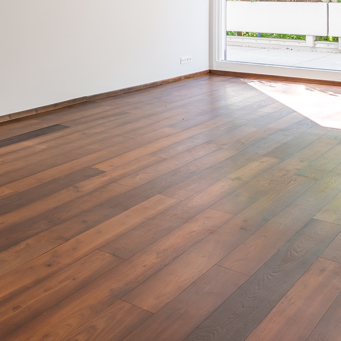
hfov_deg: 31.8
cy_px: -2
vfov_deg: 30.9
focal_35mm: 51
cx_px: 34
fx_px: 568
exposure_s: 1/40
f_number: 11
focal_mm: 14
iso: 100
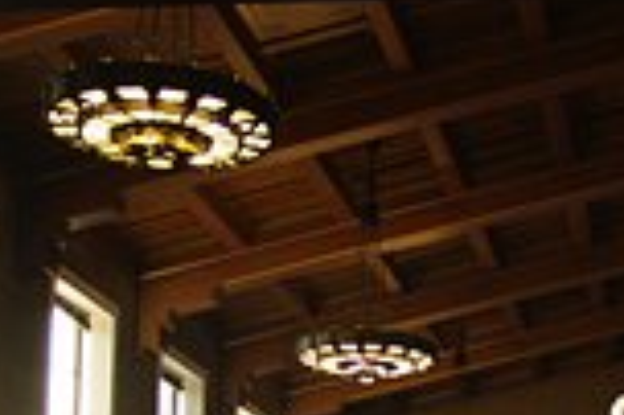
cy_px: 573
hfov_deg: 22.4
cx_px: 690
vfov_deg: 15.0
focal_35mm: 86
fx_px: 1484
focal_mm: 17
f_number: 2.8
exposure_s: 1/25
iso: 200
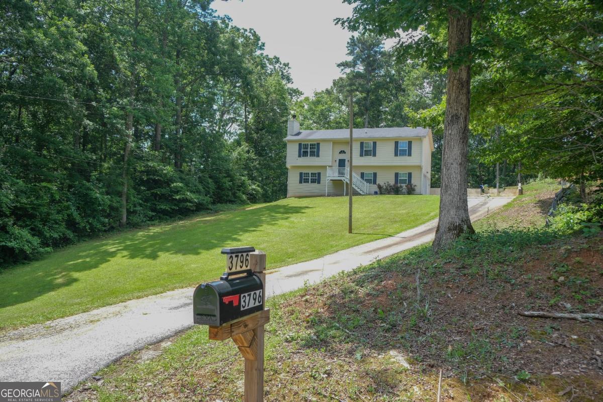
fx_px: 452
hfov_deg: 67.4
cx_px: 302
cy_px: 201
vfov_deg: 47.9
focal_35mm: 27
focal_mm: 18
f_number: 4
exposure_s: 1/200
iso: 80
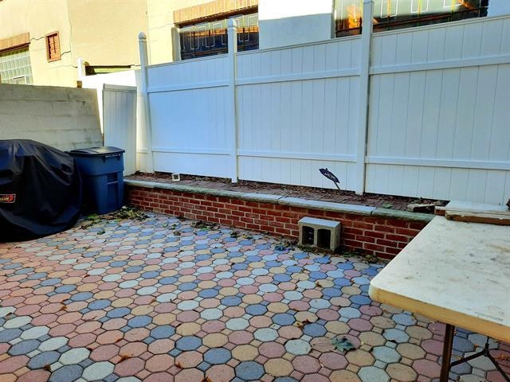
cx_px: 255
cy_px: 191
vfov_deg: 54.9
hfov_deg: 69.4
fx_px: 368
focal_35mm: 25
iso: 32
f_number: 2
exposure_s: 1/120
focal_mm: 4.6
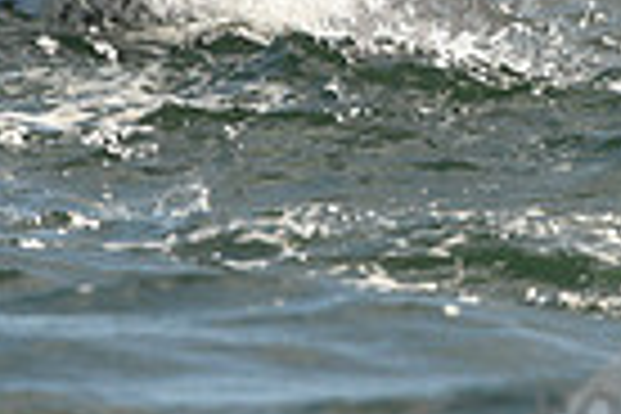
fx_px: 29098
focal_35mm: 1687
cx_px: 112
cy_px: -227
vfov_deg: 0.8
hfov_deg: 1.2
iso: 250
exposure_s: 1/1600
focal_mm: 400
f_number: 6.3
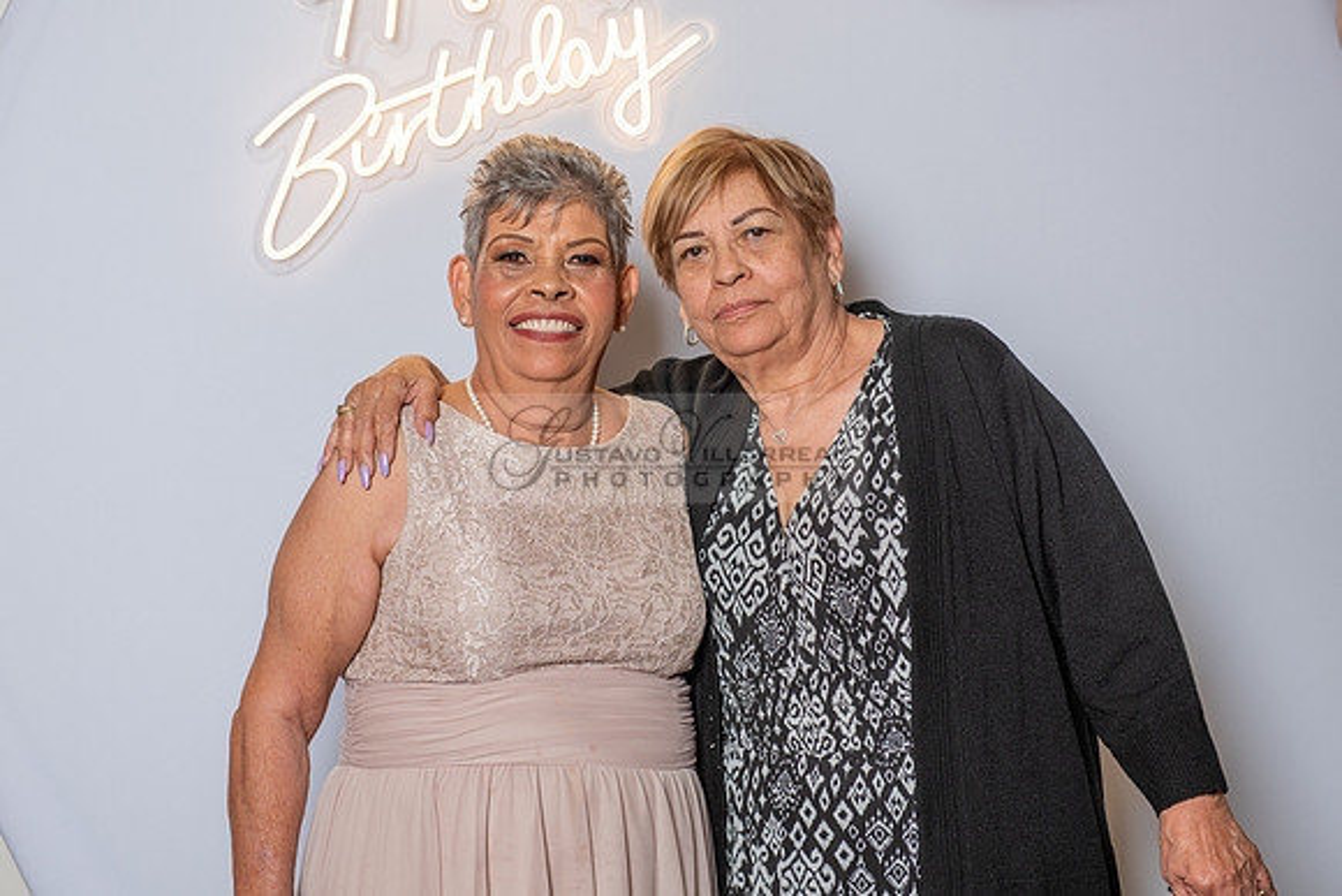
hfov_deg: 29.0
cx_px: 639
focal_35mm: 69
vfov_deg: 19.6
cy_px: 463
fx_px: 2590
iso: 200
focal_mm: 60
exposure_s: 1/200
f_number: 4
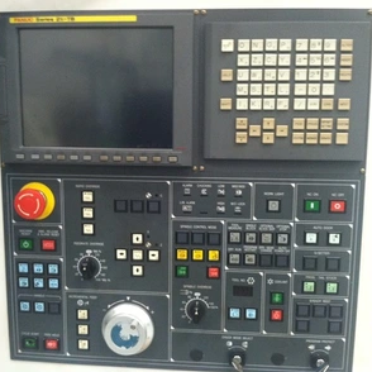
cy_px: 187
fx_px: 511
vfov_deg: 40.0
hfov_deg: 40.0
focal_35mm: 42
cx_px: 177
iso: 200
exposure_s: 1/15
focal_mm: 3.85
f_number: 2.8
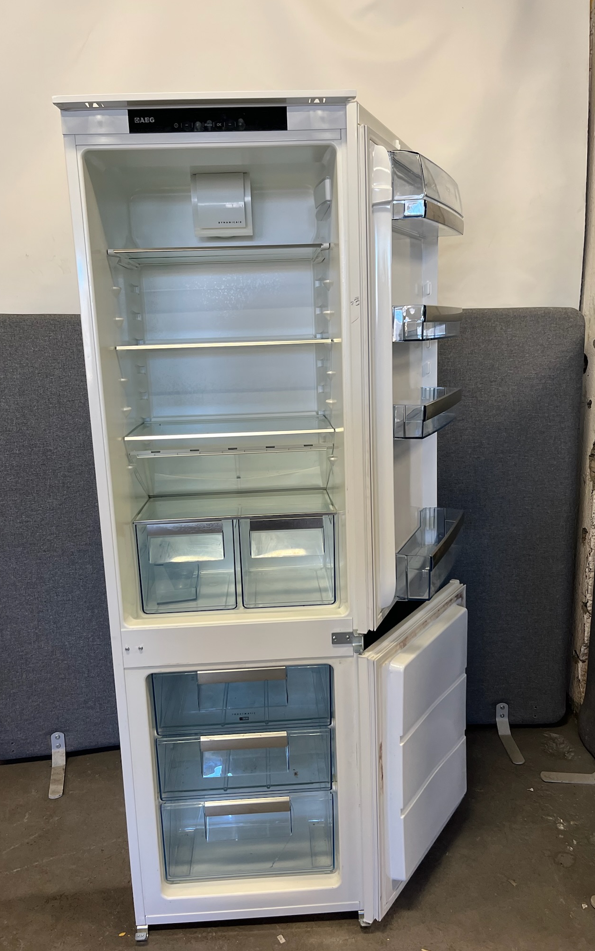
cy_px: 474
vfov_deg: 66.5
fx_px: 726
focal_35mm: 28
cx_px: 296
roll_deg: +0.7
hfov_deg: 44.5
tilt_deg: -12.4
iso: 100
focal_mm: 5.1
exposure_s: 1/100
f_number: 1.6
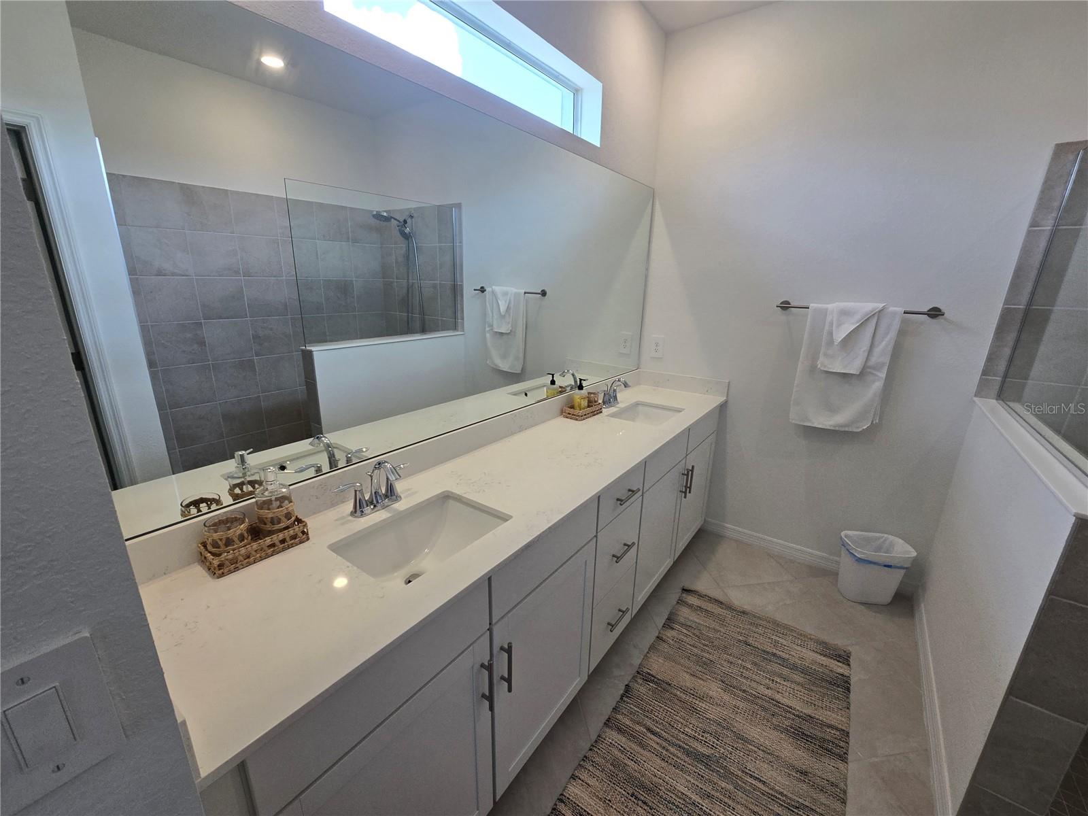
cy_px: 408
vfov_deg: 89.9
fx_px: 409
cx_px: 544
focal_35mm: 13
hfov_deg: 106.2
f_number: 2.2
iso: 64
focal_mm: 2.2
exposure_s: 1/120
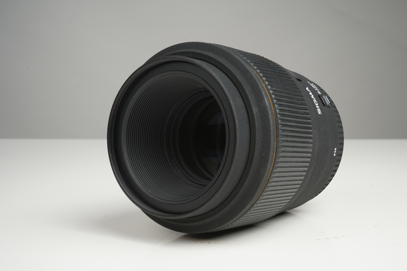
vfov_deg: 27.0
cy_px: 149
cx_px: 226
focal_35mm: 50
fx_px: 565
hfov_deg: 39.6
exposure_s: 1/160
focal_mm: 44
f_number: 20
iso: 200
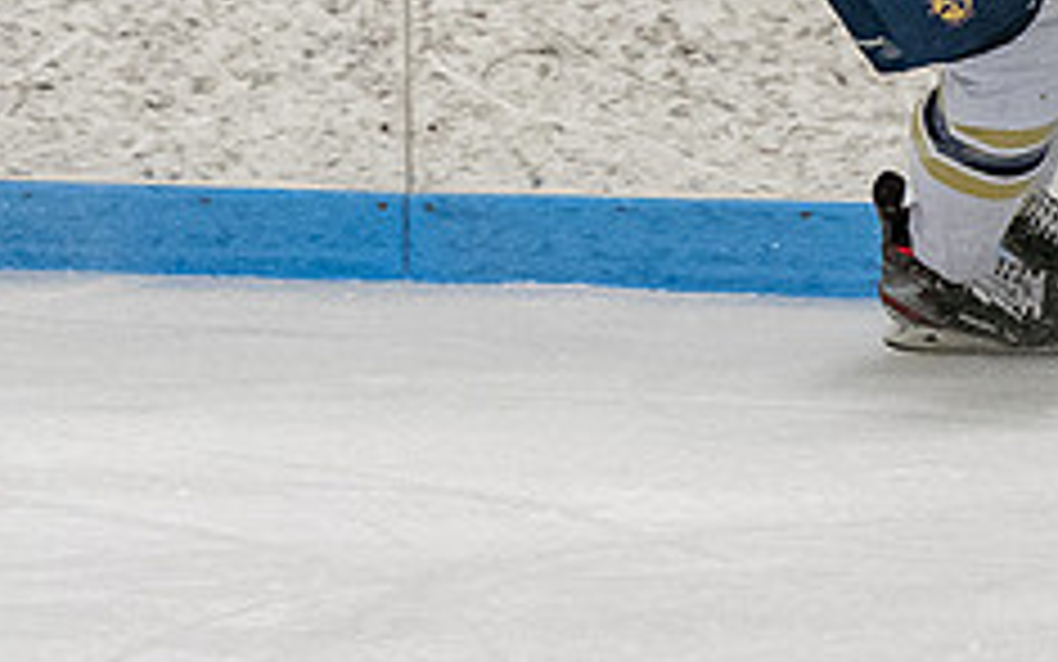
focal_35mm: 707
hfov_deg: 3.0
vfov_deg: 1.9
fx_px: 20390
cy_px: -259
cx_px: 1055
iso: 2500
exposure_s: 1/800
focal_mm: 122
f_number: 3.5
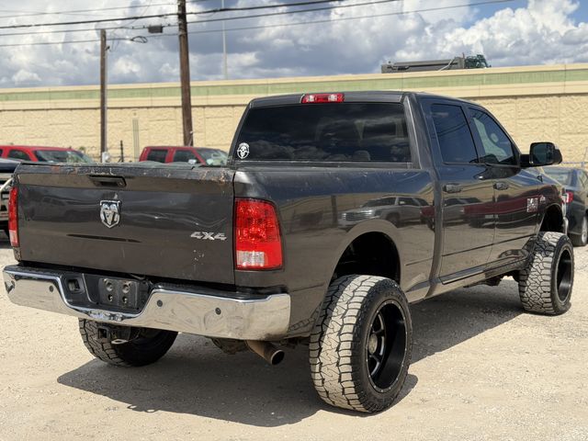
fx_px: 815
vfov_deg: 30.3
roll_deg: +1.2
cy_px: 220
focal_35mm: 48
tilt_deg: -3.4
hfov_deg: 39.7
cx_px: 294
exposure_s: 1/7143
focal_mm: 6.76
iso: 80
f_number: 1.78
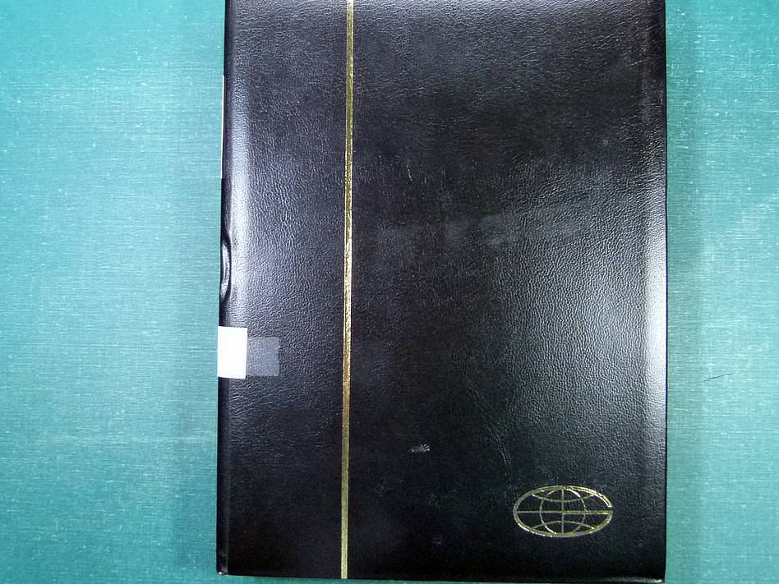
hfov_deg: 65.3
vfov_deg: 51.3
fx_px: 608
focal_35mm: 27
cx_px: 400
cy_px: 276
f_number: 2.8
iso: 400
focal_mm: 4.5
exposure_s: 1/60
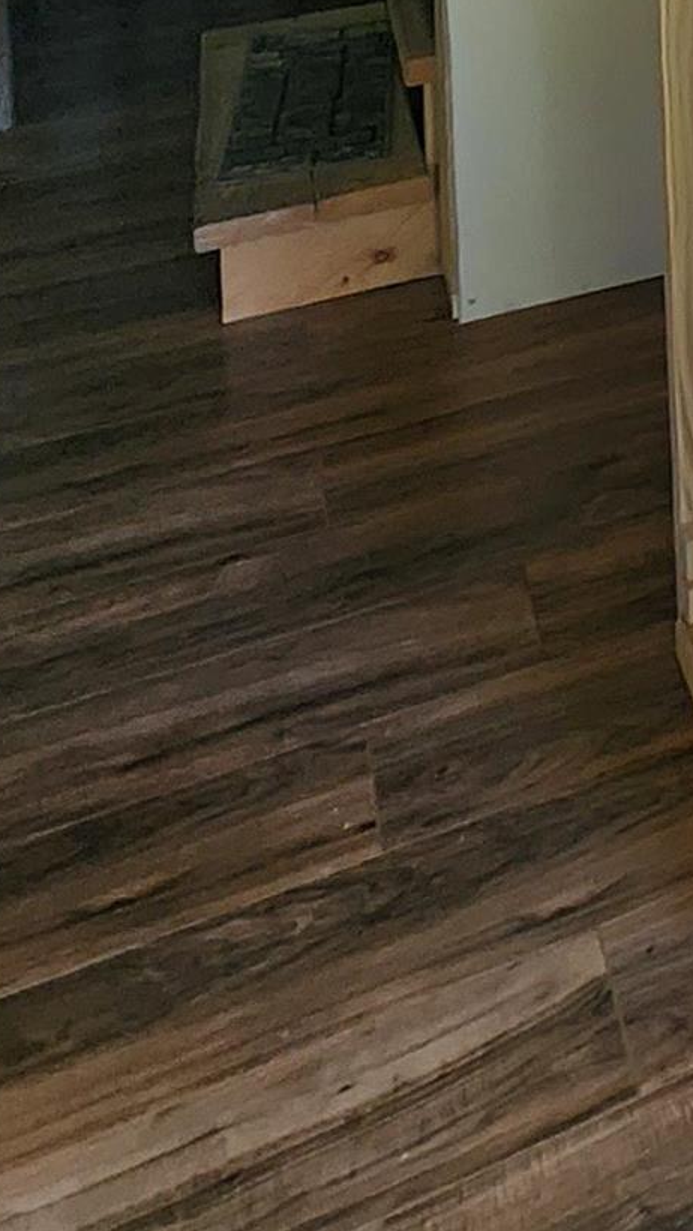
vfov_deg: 29.0
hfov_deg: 16.0
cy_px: -495
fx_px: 1731
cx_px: 1491
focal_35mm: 53
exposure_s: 1/60
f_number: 2.2
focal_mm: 2.2
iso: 200
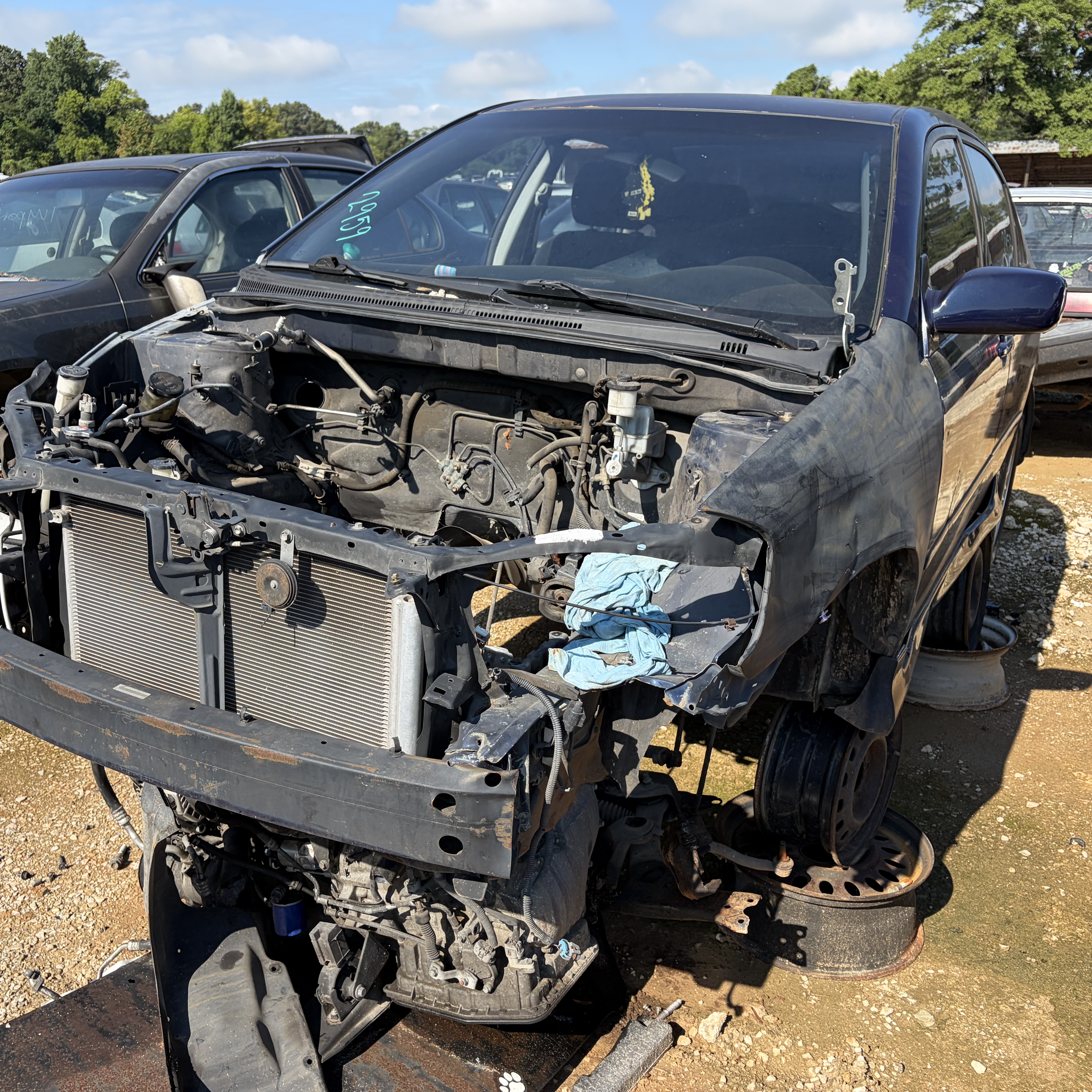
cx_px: 468
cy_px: 541
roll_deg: +0.2
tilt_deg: -15.2
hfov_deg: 52.4
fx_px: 1106
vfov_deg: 52.5
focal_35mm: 31
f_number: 1.6
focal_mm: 5.96
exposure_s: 1/1799
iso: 50
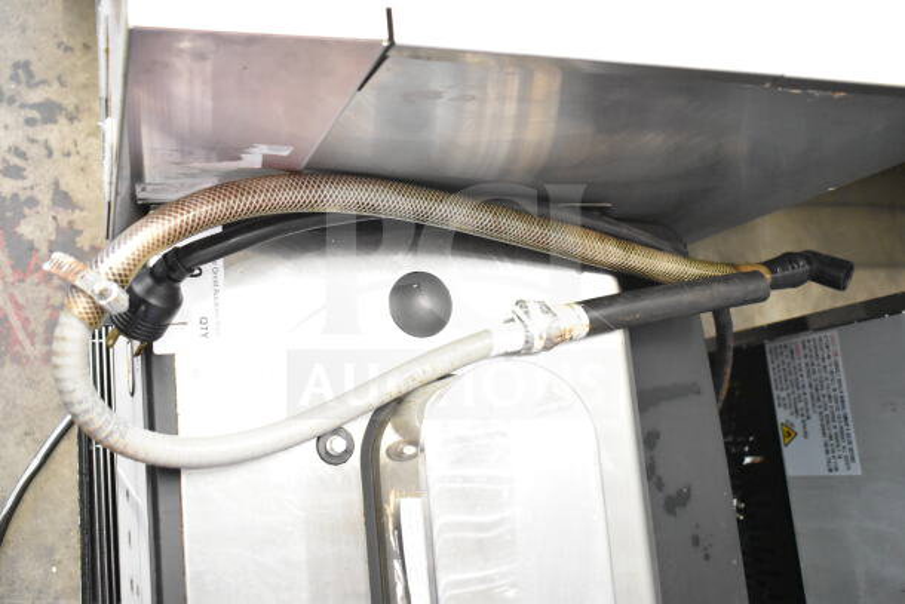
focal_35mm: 39
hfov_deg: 49.5
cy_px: 302
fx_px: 981
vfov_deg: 34.2
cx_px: 452
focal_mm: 26
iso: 5000
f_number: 4
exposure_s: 1/40
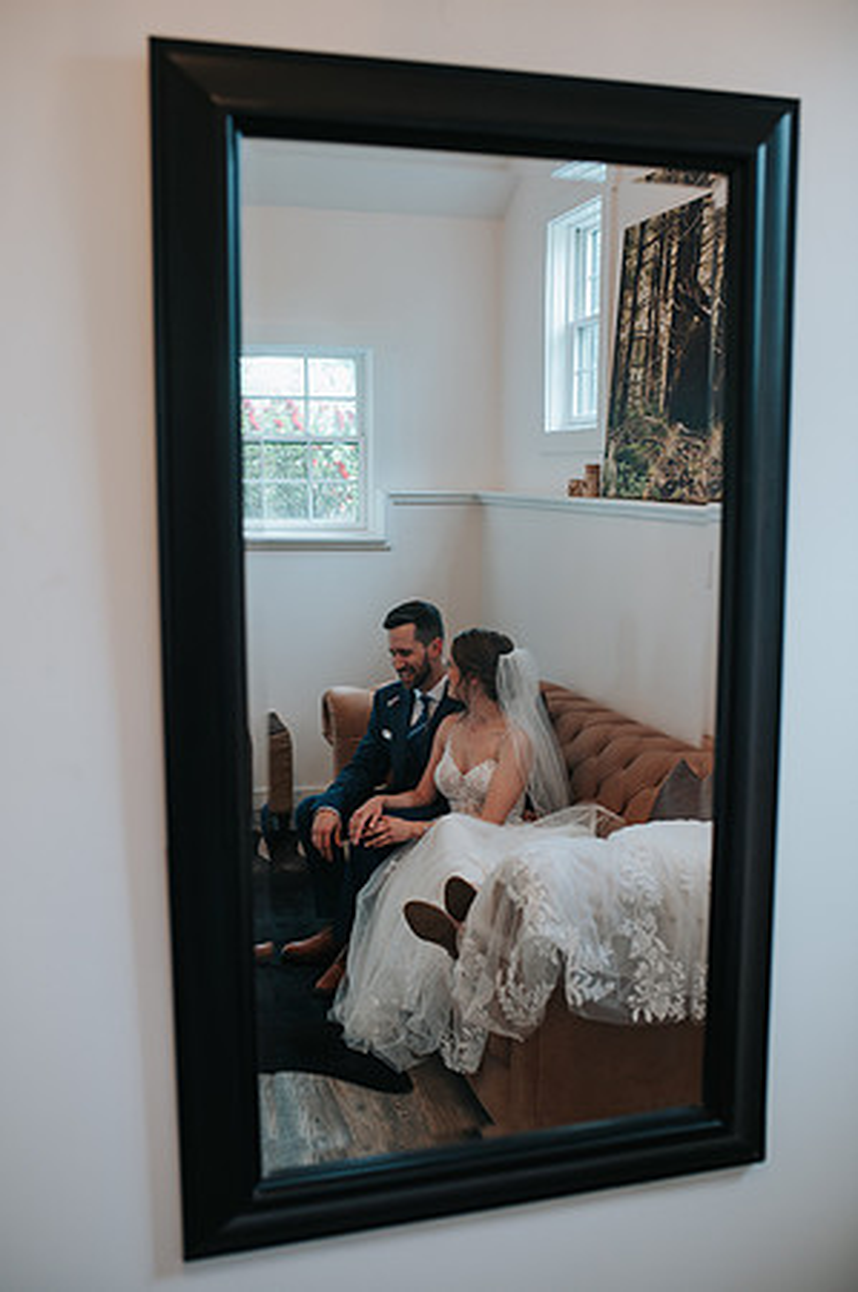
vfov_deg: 54.5
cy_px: 646
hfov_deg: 37.8
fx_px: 1254
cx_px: 429
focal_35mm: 35
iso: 500
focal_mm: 35
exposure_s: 1/160
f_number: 2.8
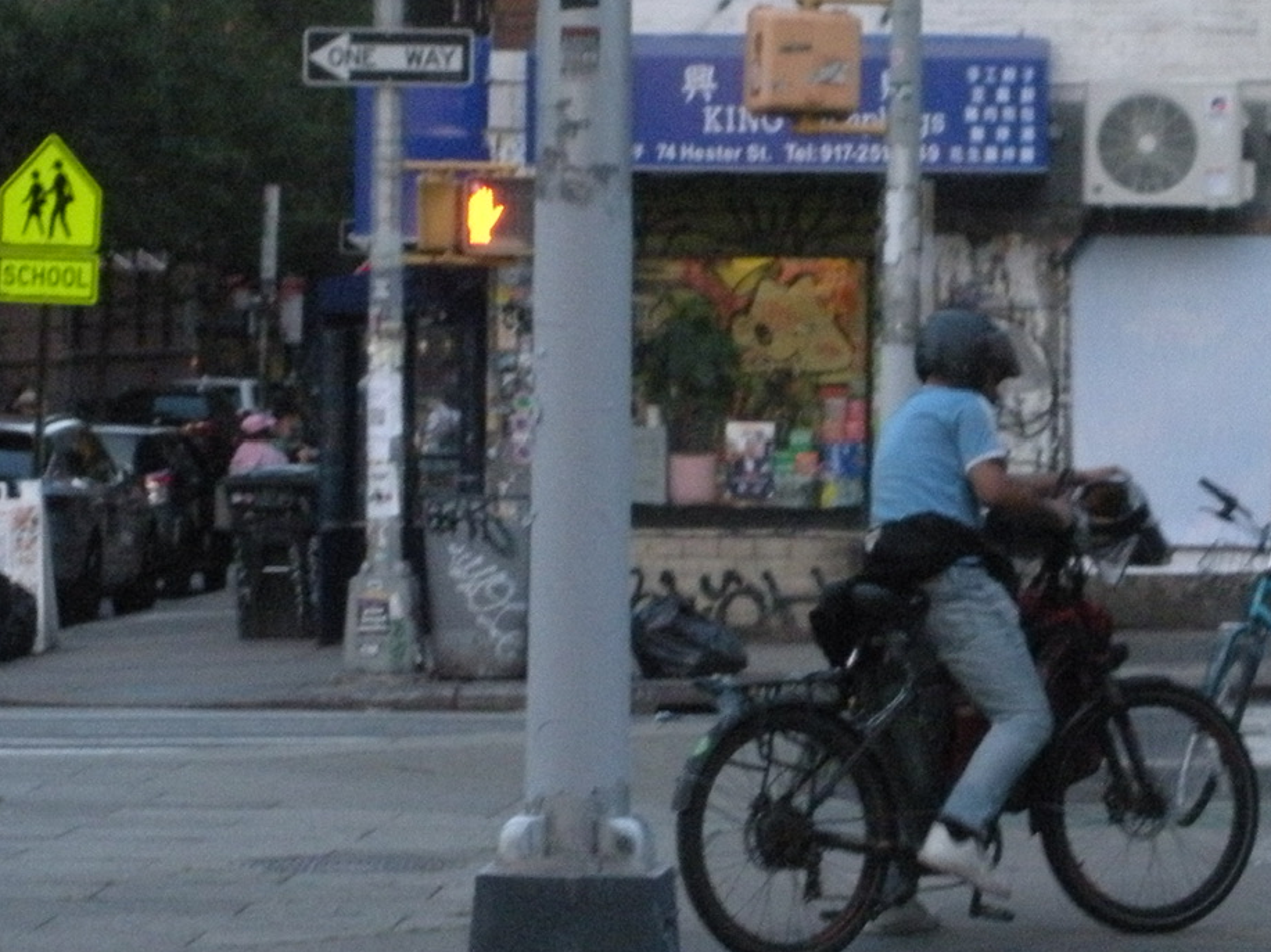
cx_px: 1152
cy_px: 67
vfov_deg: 8.2
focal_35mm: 181
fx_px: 6643
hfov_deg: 10.9
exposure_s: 1/57.7
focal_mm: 14.2
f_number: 4.8
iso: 400
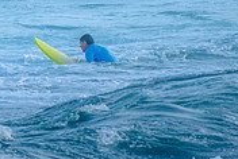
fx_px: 10682
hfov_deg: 1.3
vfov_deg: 0.9
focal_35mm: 1613
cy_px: -99
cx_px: 14
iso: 450
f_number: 5.6
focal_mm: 400
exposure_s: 1/1250
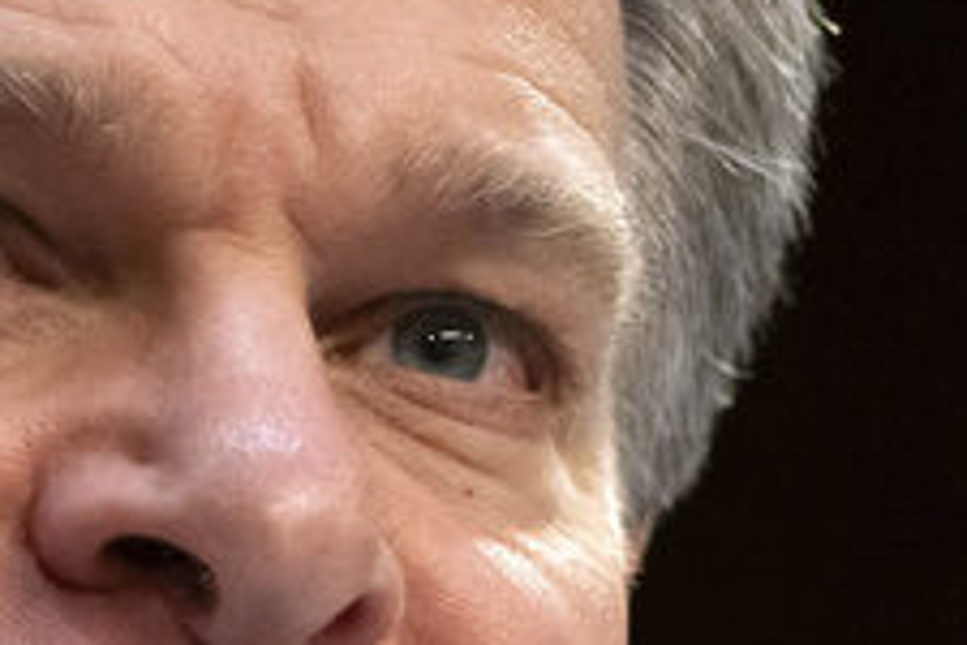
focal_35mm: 765
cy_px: 578
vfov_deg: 1.8
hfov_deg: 2.7
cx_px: -559
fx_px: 20547
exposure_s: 1/500
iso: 8000
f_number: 5.6
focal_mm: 168
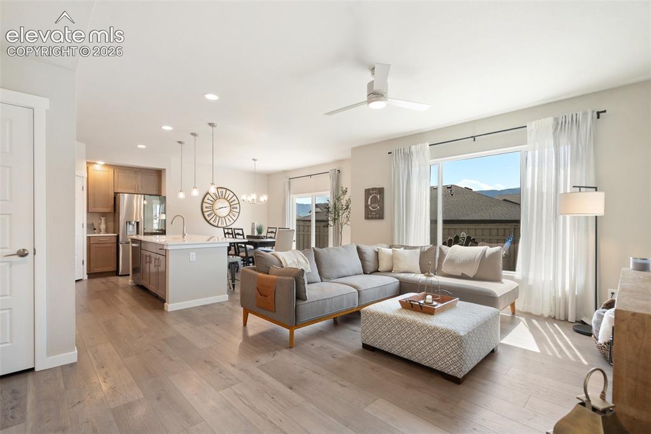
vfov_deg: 73.7
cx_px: 326
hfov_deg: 96.8
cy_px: 217
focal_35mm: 16
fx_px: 289
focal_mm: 16
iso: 100
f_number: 6.7
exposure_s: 1/2
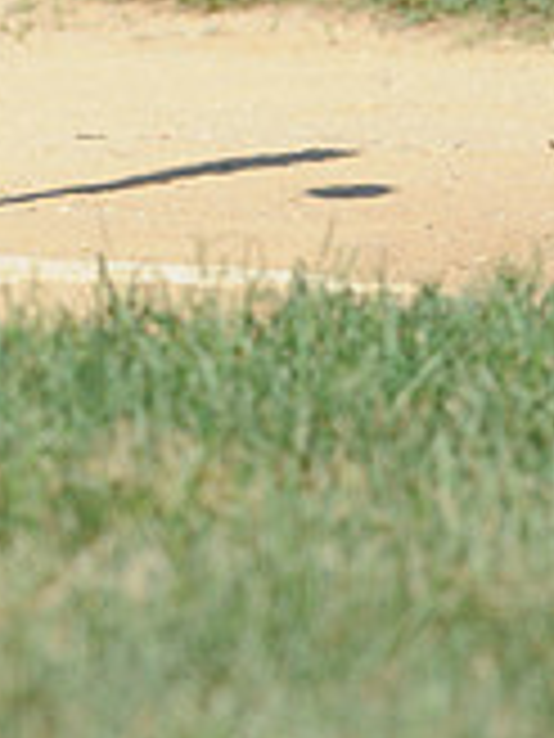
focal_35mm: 1528
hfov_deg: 1.0
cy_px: -536
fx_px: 32606
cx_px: -106
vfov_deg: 1.3
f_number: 4
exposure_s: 1/1600
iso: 200
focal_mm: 300
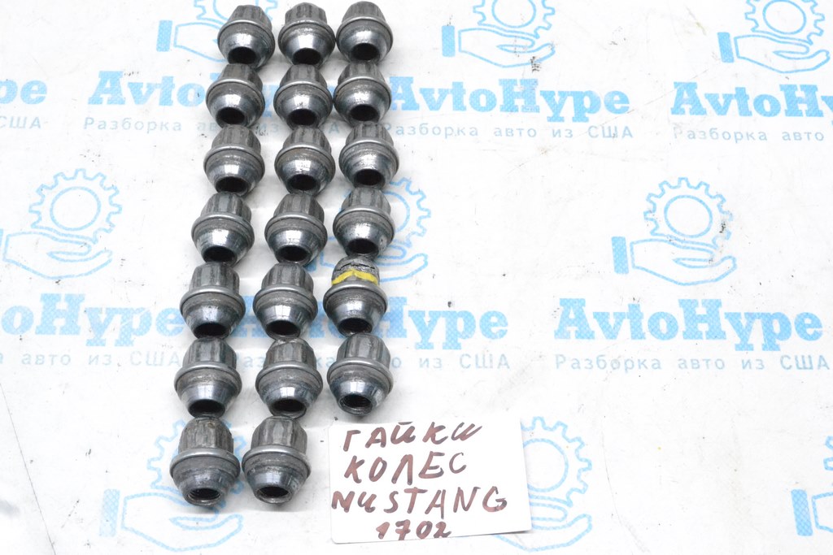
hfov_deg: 43.6
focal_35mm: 45
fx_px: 1041
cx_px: 416
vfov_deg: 29.9
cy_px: 278
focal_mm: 30
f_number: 10
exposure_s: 1/125
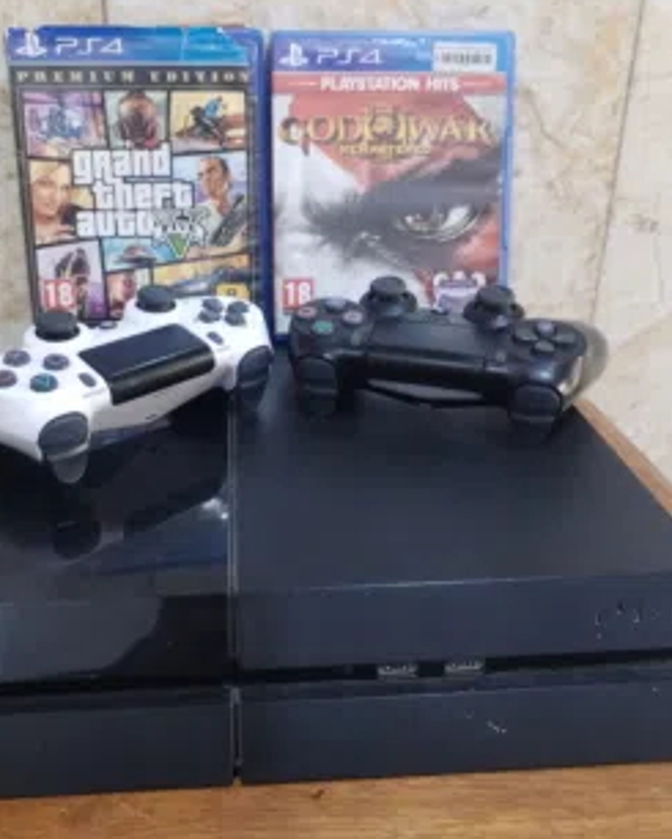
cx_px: 293
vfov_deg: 48.9
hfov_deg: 40.1
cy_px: 356
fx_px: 919
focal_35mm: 37
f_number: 1.8
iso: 684
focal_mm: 4.75
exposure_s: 1/33.3
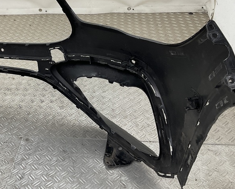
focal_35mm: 48
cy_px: 66
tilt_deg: -32.7
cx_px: 63
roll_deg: +3.1
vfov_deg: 31.3
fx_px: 334
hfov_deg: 37.9
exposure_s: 1/100
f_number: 1.8
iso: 32
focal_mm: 3
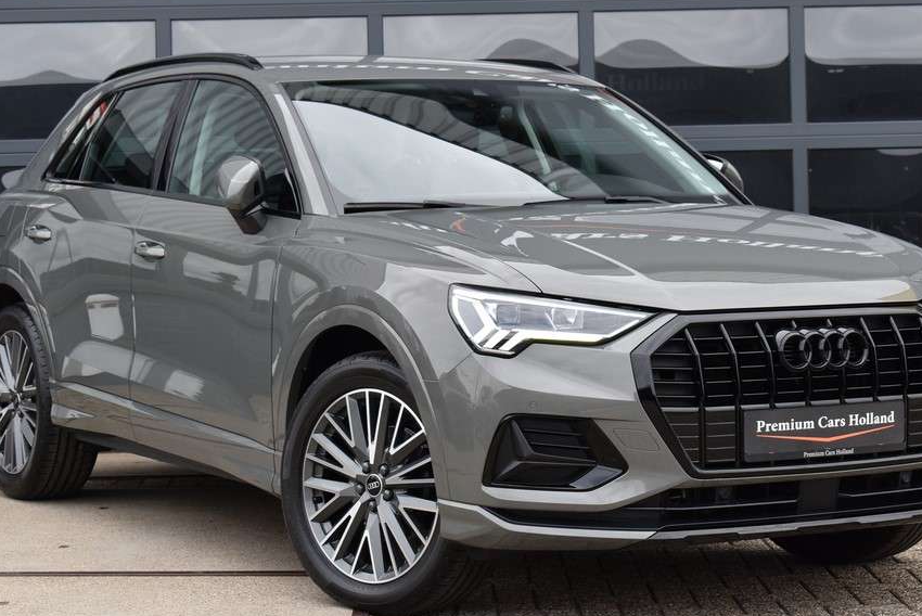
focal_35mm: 94
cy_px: 270
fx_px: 2409
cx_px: 483
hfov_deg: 21.7
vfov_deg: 14.6
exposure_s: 1/250
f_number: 8
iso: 360
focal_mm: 52
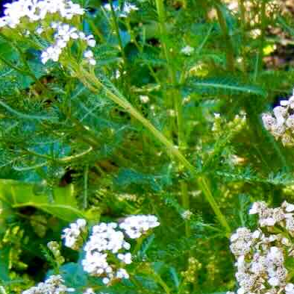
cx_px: 369
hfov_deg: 22.6
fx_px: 663
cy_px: 226
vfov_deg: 24.7
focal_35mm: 69
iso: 160
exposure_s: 1/57.1
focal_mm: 5.4
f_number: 3.5
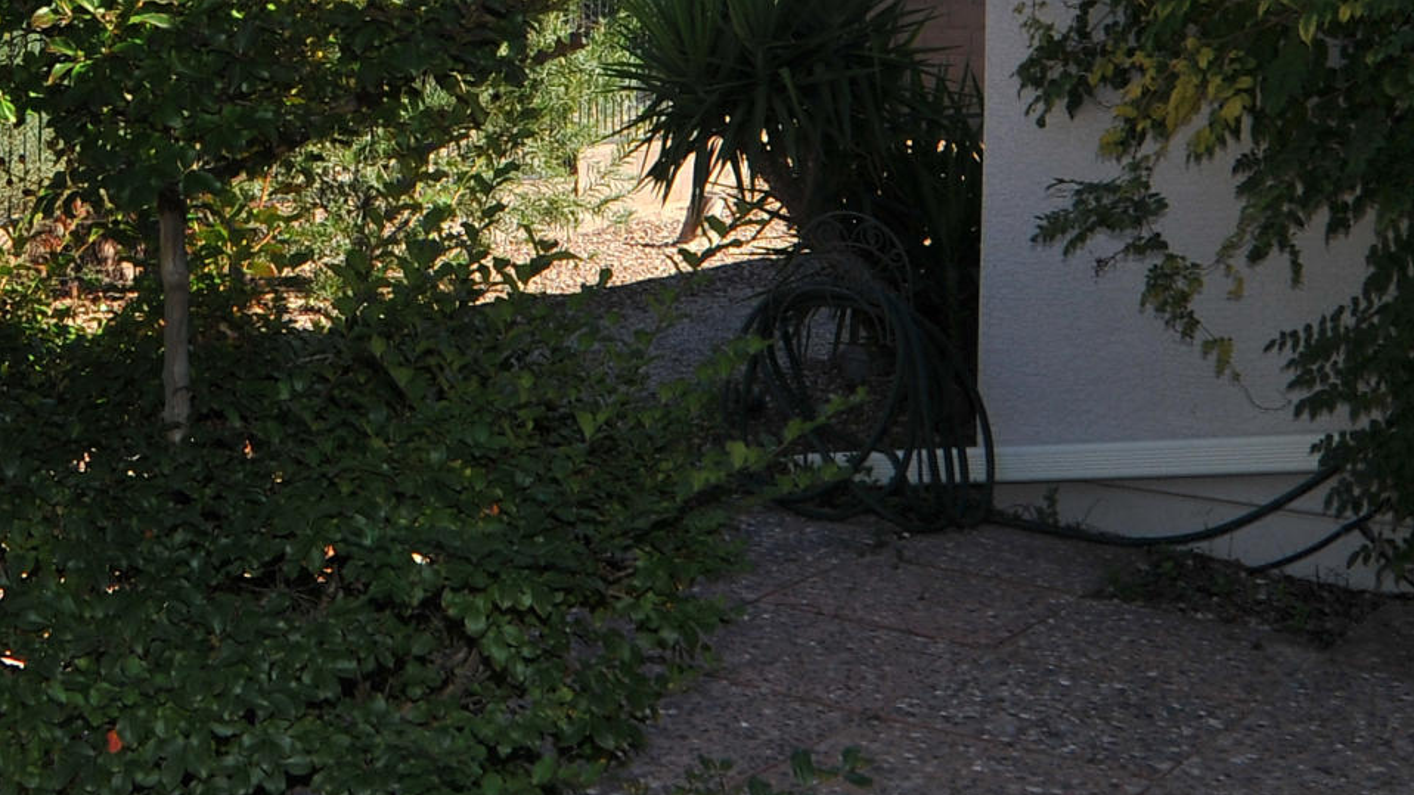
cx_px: 193
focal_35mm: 59
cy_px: -40
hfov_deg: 33.9
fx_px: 2212
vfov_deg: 19.7
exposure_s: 1/320
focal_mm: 18
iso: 320
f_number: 10
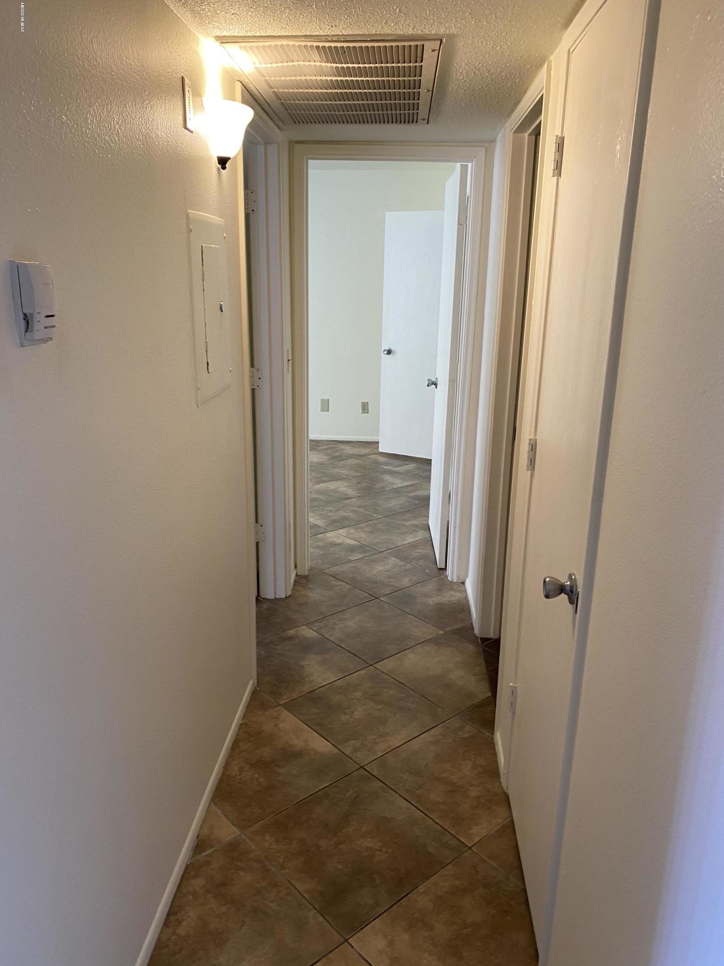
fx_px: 725
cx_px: 362
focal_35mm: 26
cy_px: 483
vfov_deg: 67.3
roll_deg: -0.9
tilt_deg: -15.4
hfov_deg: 53.1
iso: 125
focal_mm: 4.25
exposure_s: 1/60
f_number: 1.8
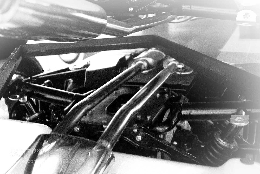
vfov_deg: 37.9
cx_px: 130
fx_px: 253
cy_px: 87
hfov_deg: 54.4
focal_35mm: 35
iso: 12800
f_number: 2.8
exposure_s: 1/30
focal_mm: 35
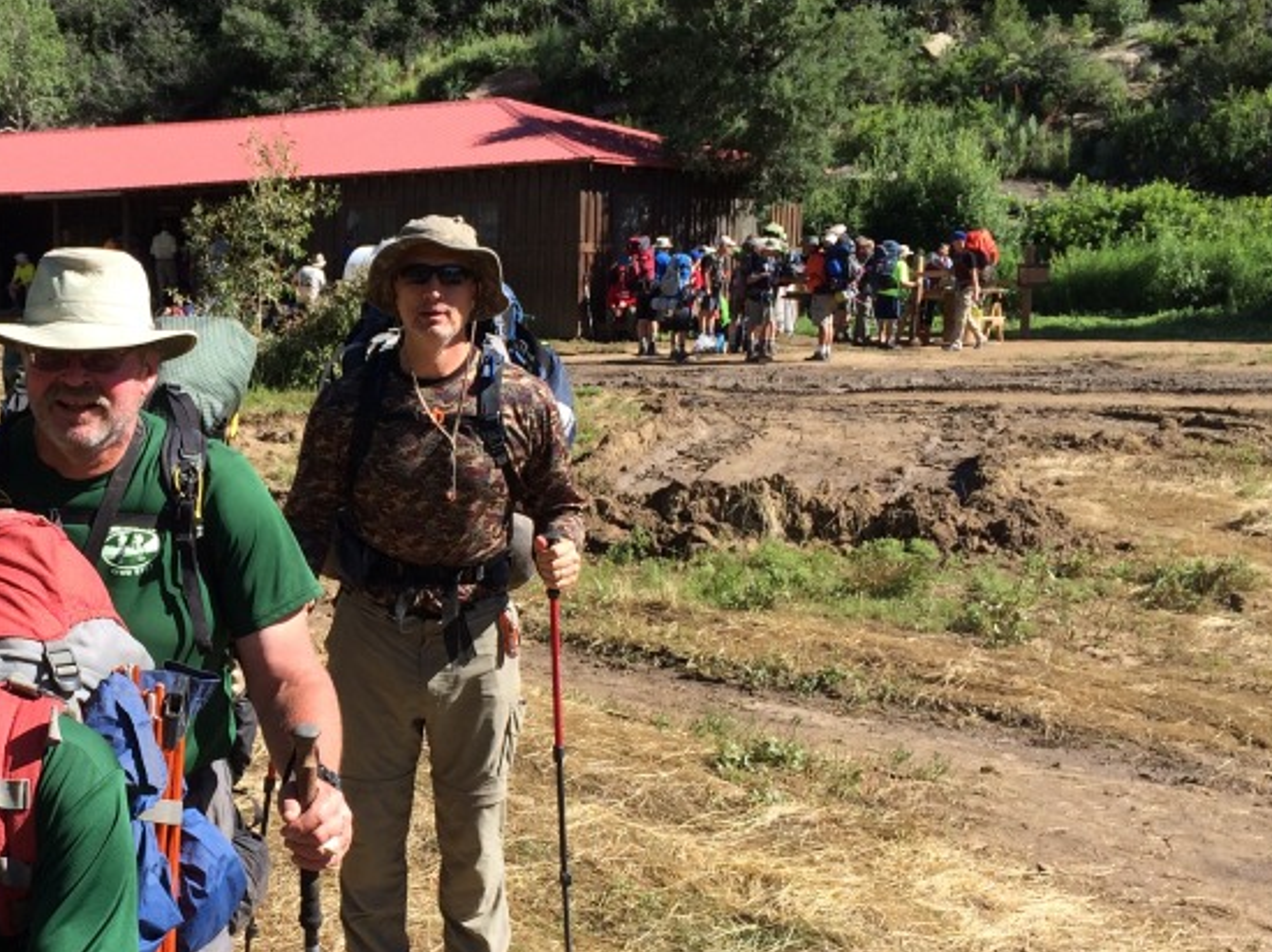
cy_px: 566
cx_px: 157
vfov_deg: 27.0
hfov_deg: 33.9
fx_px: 1983
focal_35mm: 54
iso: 32
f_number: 2.2
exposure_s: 1/1001
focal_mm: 4.15
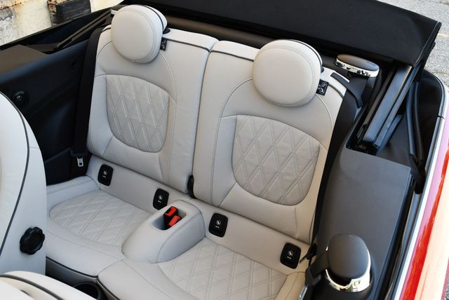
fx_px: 449
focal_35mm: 36
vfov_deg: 36.9
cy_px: 150
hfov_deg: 53.1
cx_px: 224
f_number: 5
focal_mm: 18
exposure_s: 1/250
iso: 400
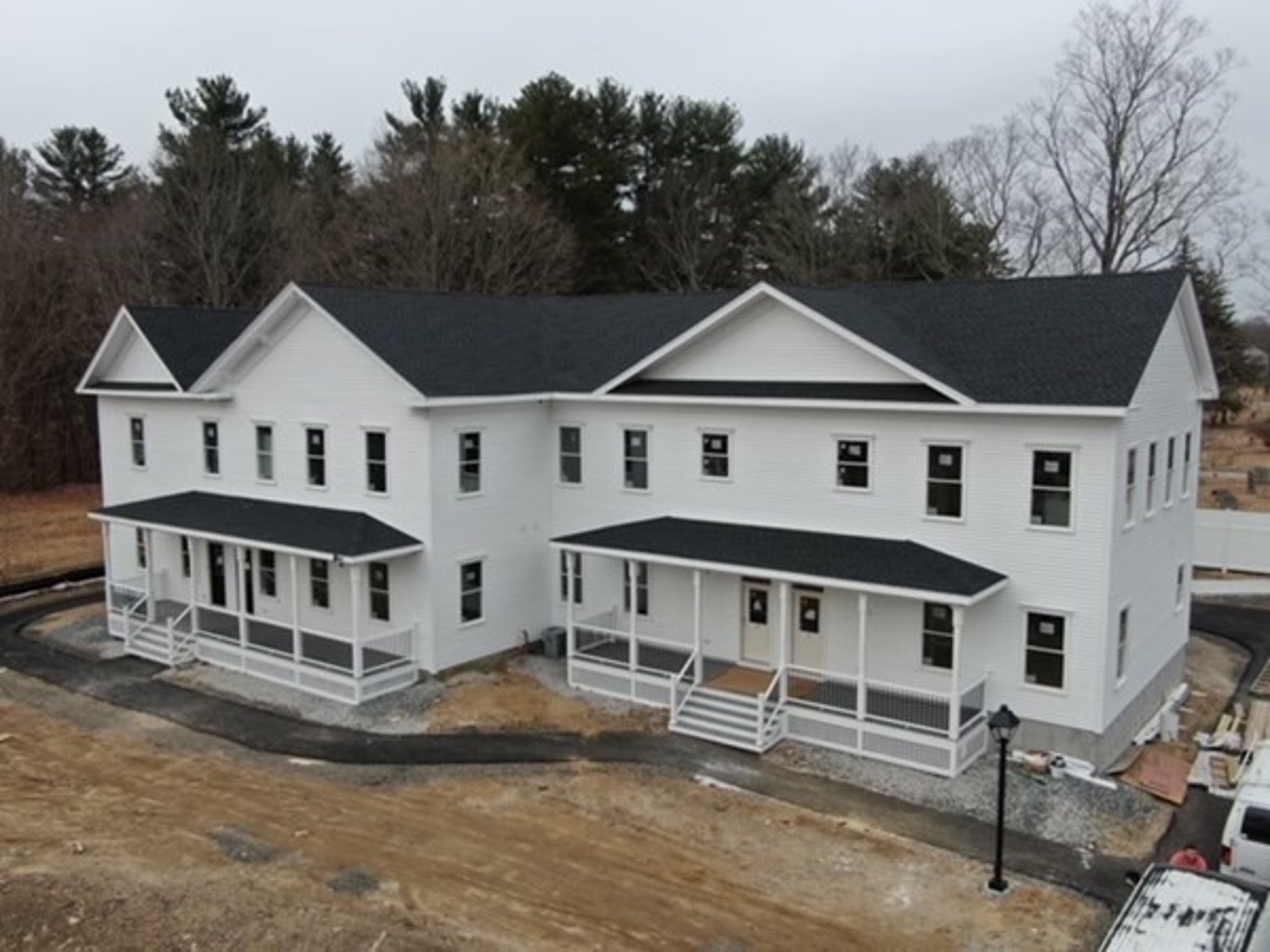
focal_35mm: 30
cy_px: 476
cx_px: 635
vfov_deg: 46.8
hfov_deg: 60.0
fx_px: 1101
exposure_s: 1/160
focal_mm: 5.22
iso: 100
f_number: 3.1
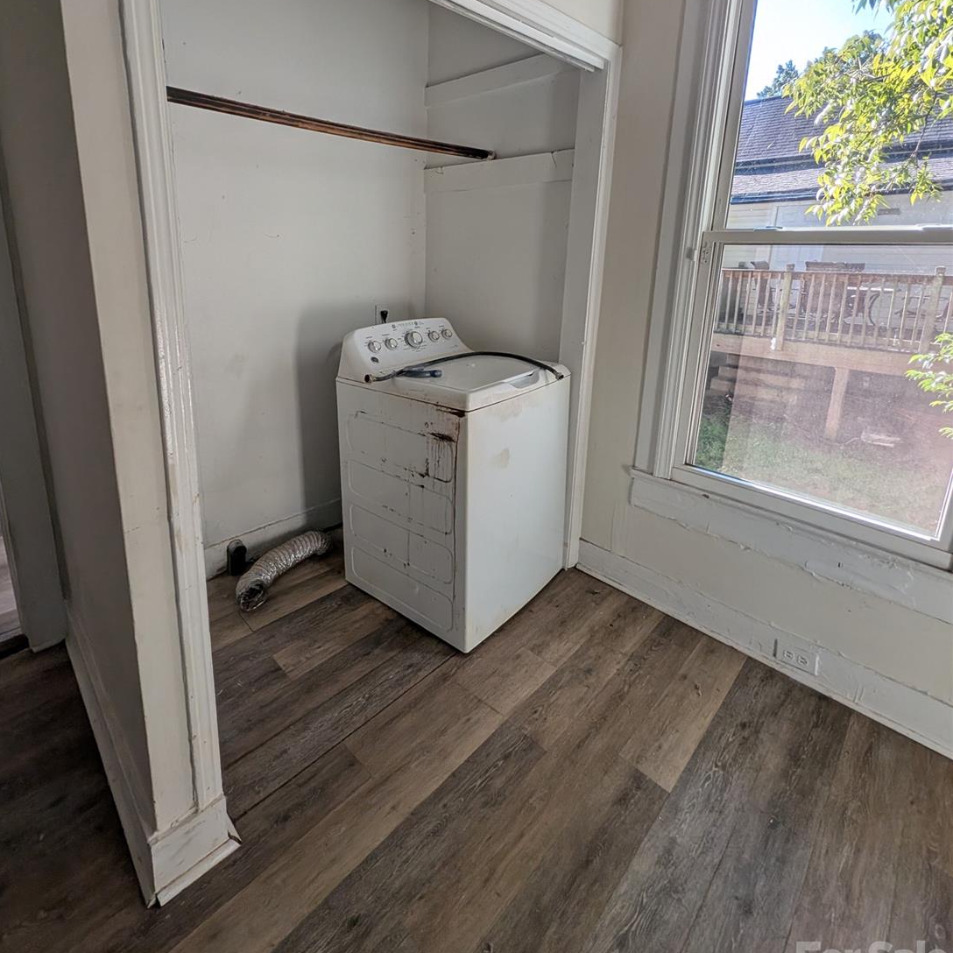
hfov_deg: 91.0
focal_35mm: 15
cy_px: 366
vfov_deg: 89.6
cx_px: 447
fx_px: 467
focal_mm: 2.02
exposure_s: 1/527
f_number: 1.7
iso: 50
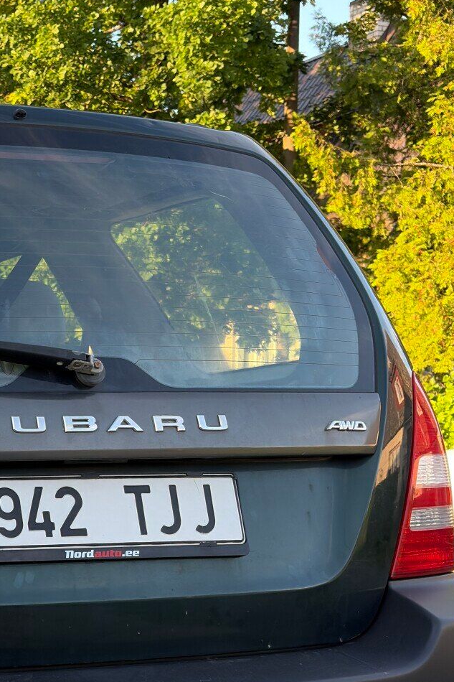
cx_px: -151
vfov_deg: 27.2
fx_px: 1400
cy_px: 454
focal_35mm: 74
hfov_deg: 17.2
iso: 40
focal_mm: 5.96
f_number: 1.6
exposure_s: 1/261
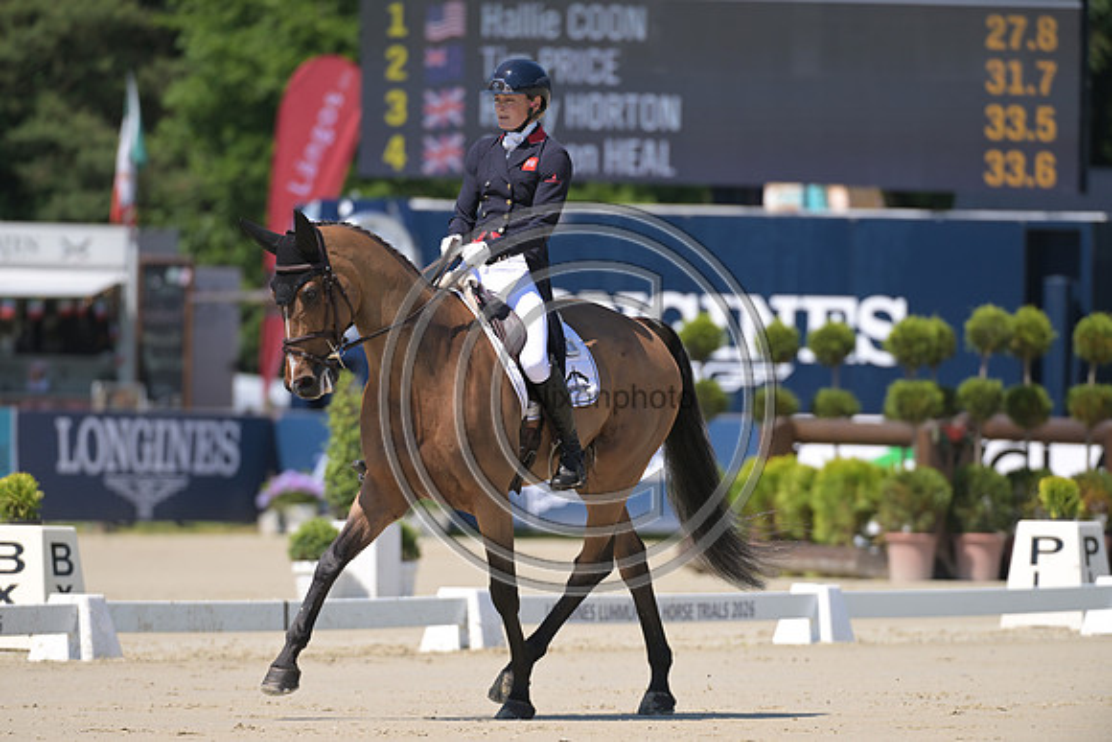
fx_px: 12358
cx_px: 556
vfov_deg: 3.4
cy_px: 371
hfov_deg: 5.2
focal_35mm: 400
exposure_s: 1/1250
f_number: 5
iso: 320
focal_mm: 400
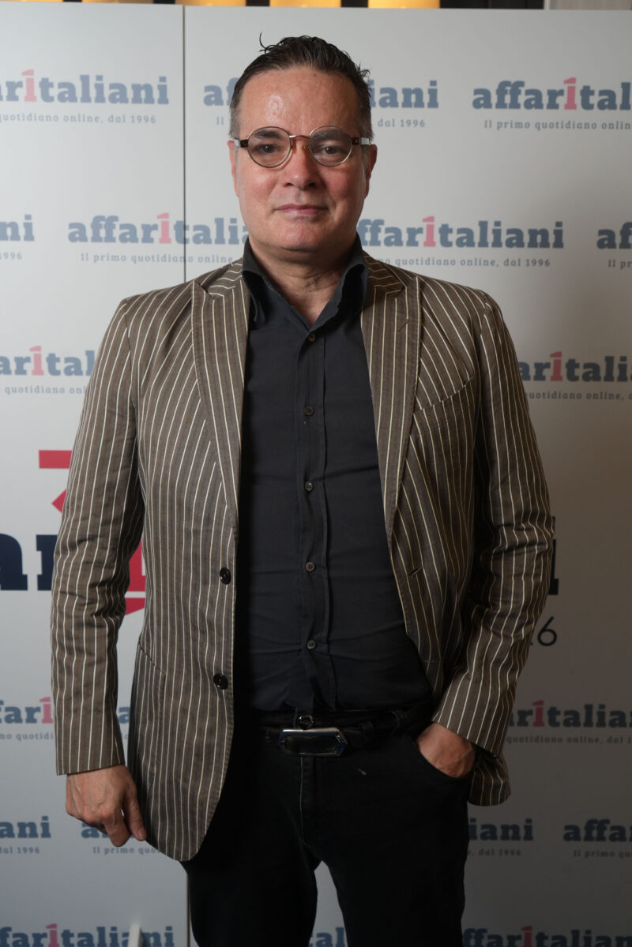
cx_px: 316
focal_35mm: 41
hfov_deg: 32.6
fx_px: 1080
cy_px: 474
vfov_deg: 47.4
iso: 1600
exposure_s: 1/160
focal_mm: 41
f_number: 7.1
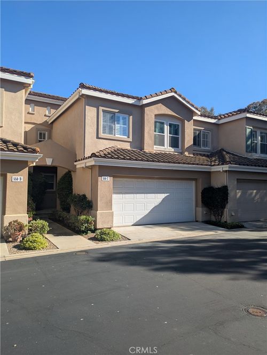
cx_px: 134
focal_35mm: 25
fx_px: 257
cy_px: 178
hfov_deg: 55.0
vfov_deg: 69.3
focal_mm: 5.43
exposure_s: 1/1821
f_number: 1.89
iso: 48
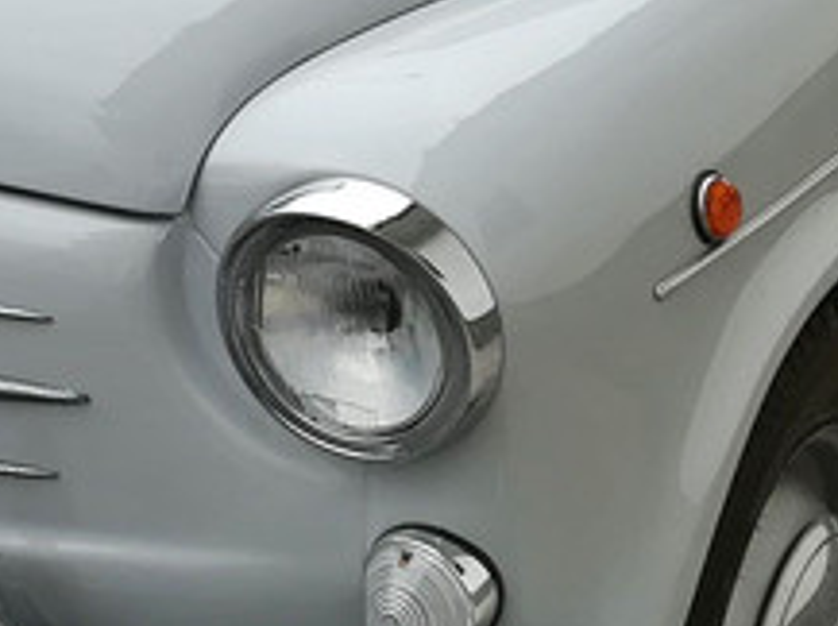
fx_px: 3094
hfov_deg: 15.0
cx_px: -137
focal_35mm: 128
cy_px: -97
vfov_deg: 11.4
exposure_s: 1/166
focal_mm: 3.83
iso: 50
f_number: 2.2
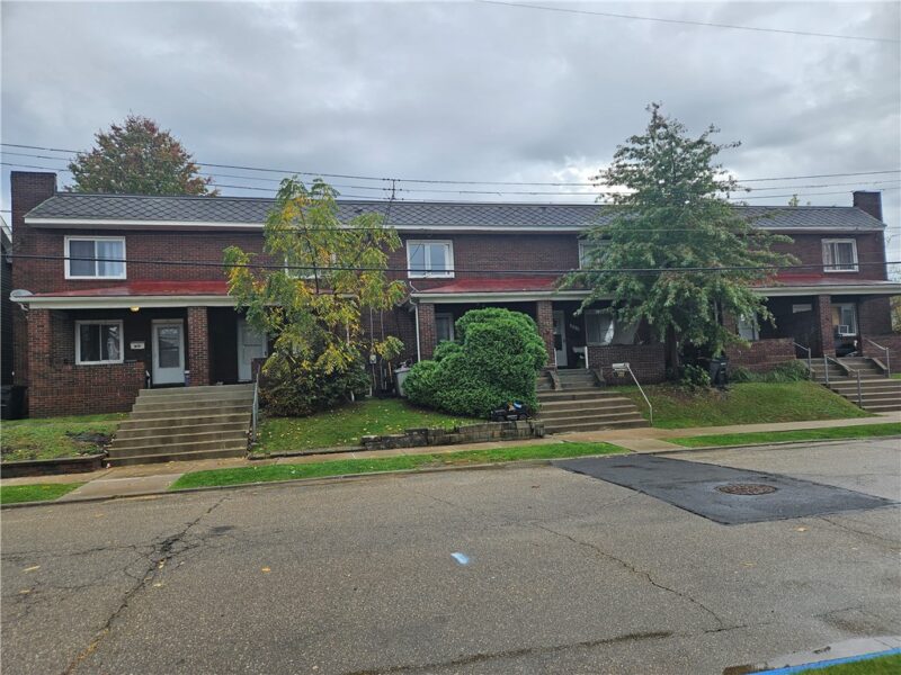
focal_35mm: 23
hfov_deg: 73.9
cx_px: 450
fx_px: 599
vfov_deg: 58.9
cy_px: 338
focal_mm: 5.4
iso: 25
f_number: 1.8
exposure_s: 1/308
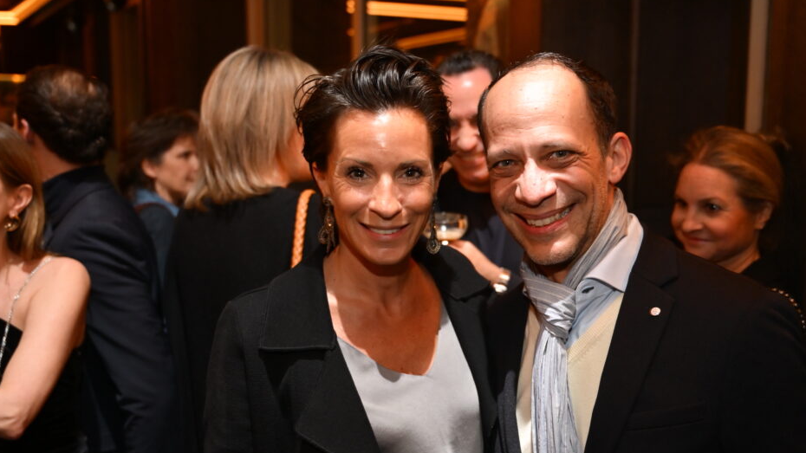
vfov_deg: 26.5
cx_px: 433
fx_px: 962
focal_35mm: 45
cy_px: 270
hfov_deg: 45.4
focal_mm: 39
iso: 2500
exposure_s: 1/80
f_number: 4
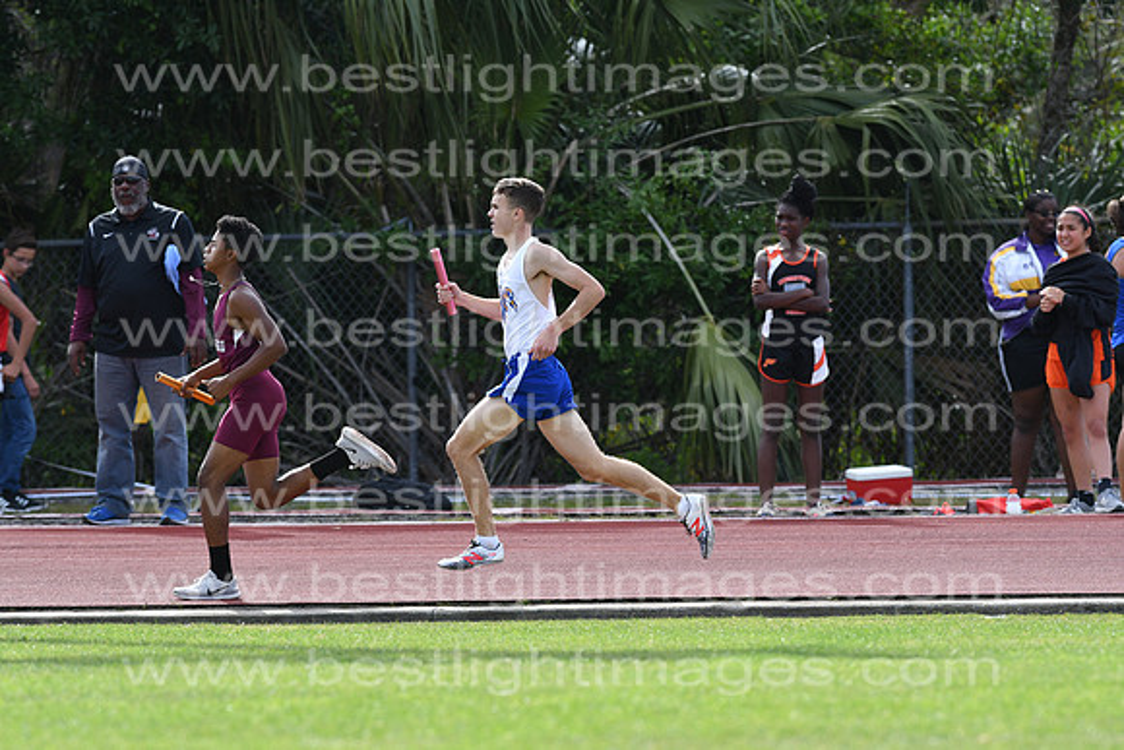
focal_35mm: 450
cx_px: 562
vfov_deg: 3.1
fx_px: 14053
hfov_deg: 4.6
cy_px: 375
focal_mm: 300
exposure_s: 1/1250
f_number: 5.6
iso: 400
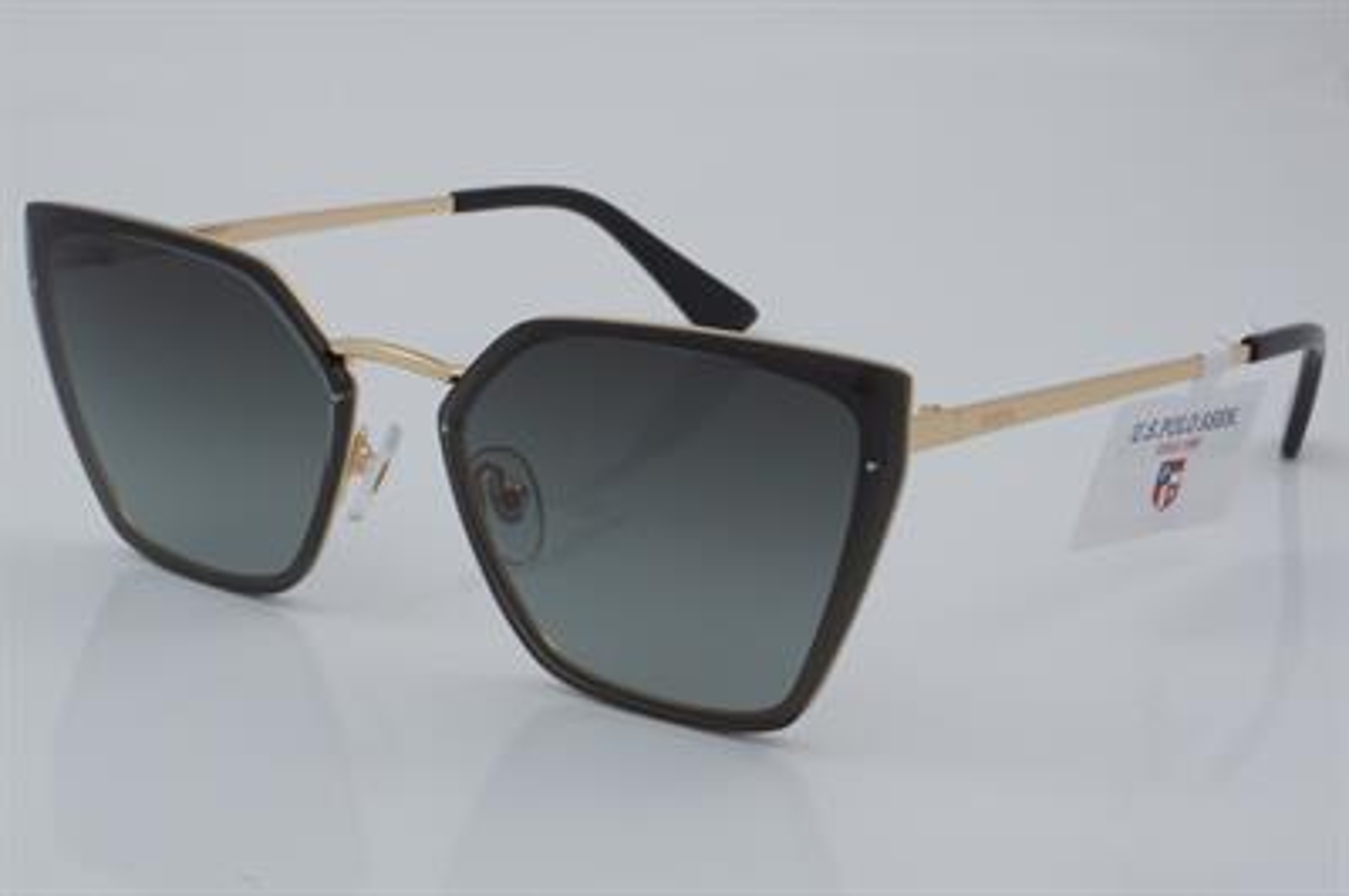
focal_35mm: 75
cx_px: 674
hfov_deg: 27.0
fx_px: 2808
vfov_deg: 18.2
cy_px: 448
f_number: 32
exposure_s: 1/4
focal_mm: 50
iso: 100
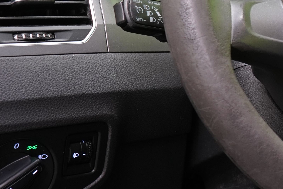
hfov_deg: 16.2
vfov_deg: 12.1
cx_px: 453
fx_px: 888
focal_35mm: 113
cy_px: 32
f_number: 5
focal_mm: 30
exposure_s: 1/20
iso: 1250
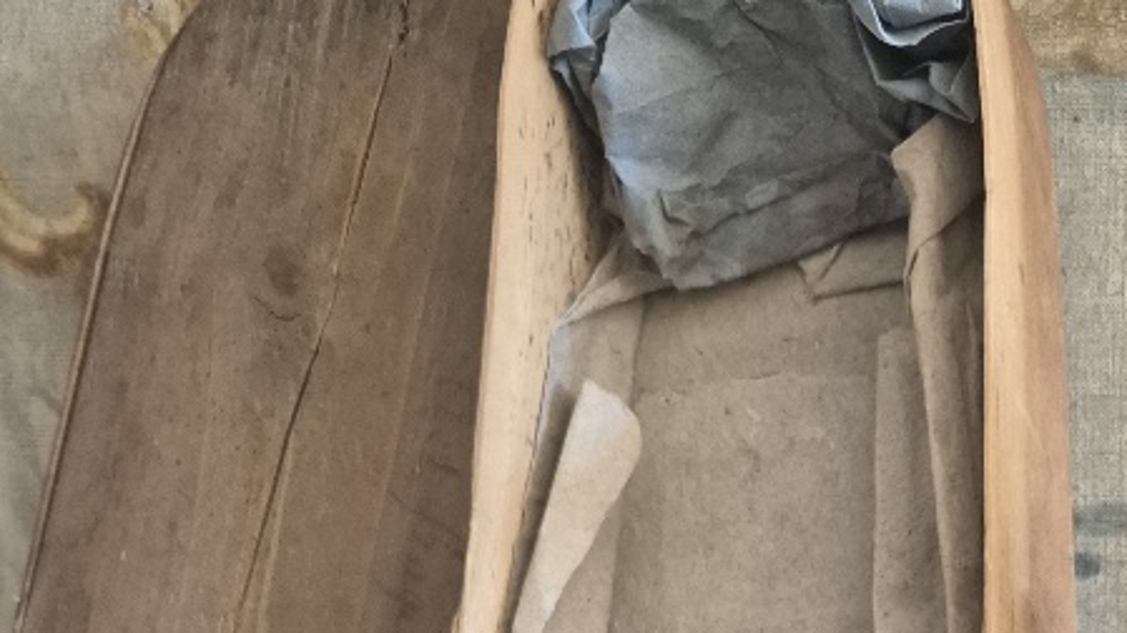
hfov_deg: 30.7
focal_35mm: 67
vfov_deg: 16.6
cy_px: 892
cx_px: 894
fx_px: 2001
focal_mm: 5.4
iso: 1600
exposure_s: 1/100
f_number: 1.8
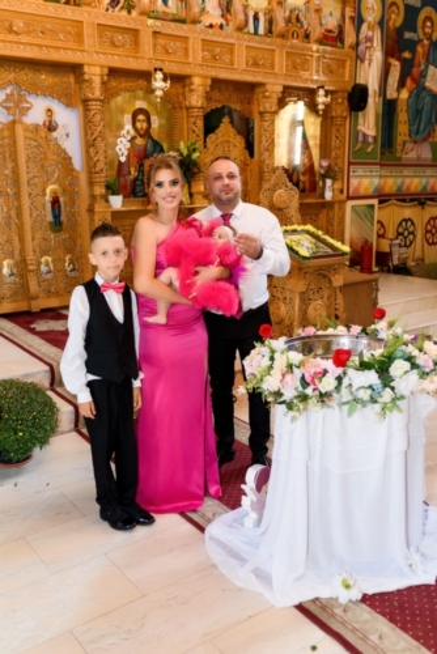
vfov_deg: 54.4
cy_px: 327
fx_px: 636
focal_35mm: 35
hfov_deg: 37.9
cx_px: 218
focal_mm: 35
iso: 1600
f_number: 2.8
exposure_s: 1/200
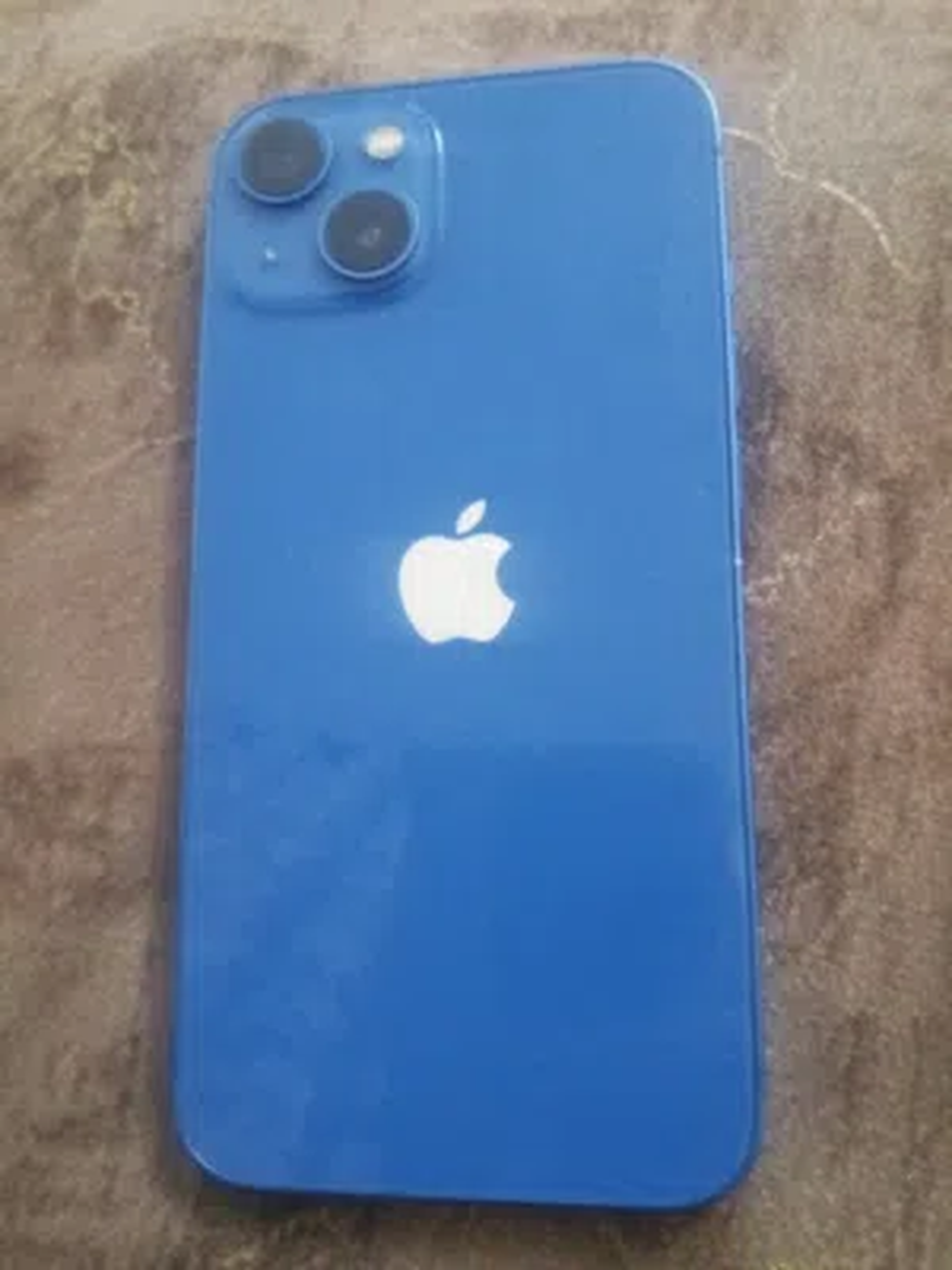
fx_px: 990
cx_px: 476
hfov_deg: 51.4
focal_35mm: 27
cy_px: 635
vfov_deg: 65.3
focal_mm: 4.09
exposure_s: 1/16.7
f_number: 1.6
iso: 3405
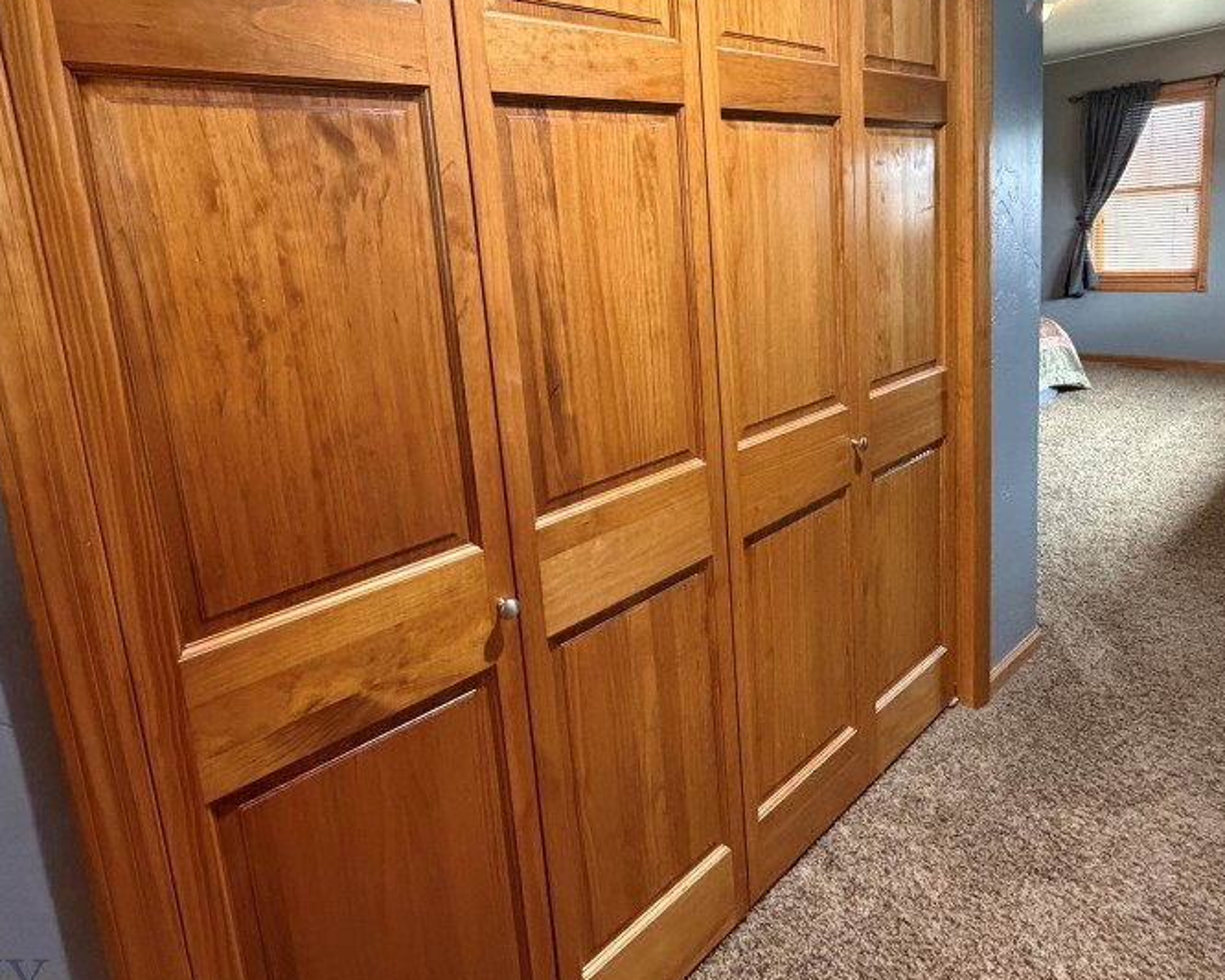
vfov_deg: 64.4
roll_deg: +5.1
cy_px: 357
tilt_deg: -9.3
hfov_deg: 77.6
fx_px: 761
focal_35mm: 21
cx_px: 633
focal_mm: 2.22
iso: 800
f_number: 2.2
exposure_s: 1/60
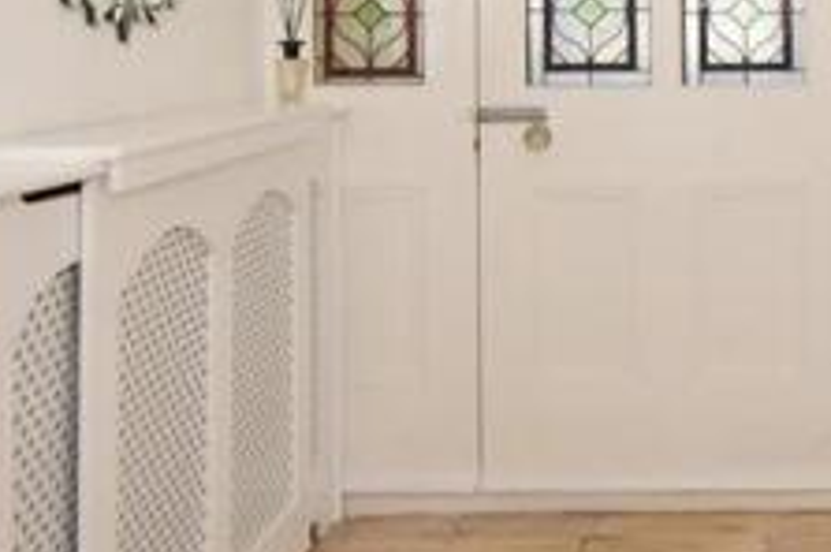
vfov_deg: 22.3
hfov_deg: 33.9
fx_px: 1325
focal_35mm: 57
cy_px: -43
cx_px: 652
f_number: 5
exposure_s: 1/80
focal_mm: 13
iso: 200
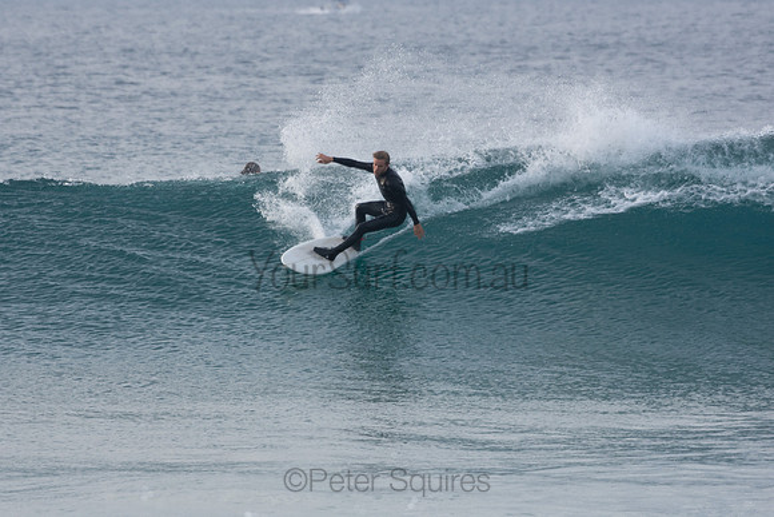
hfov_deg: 4.3
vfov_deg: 2.9
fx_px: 10322
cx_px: 387
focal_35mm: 480
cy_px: 258
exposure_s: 1/1250
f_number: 5.6
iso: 500
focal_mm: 320
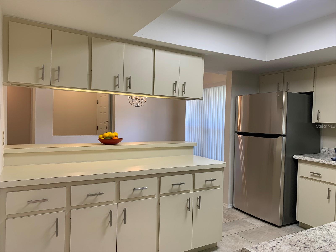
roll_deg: -2.7
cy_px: 126
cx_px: 168
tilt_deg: -2.4
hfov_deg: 67.3
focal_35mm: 26
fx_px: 252
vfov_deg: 53.1
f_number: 1.8
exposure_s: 1/60
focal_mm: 4.25
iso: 50
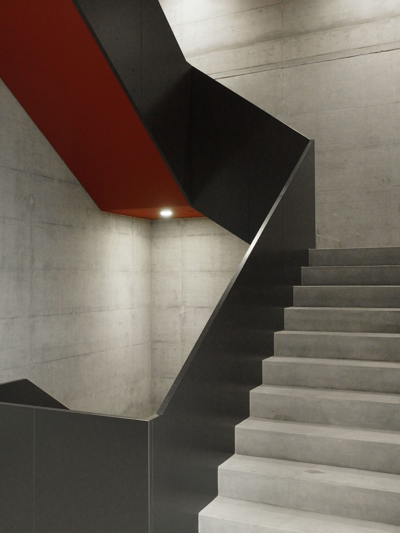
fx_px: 585
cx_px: 200
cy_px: 266
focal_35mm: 38
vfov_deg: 49.0
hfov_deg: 37.7
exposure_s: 1/25
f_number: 4.4
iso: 1600
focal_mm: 19
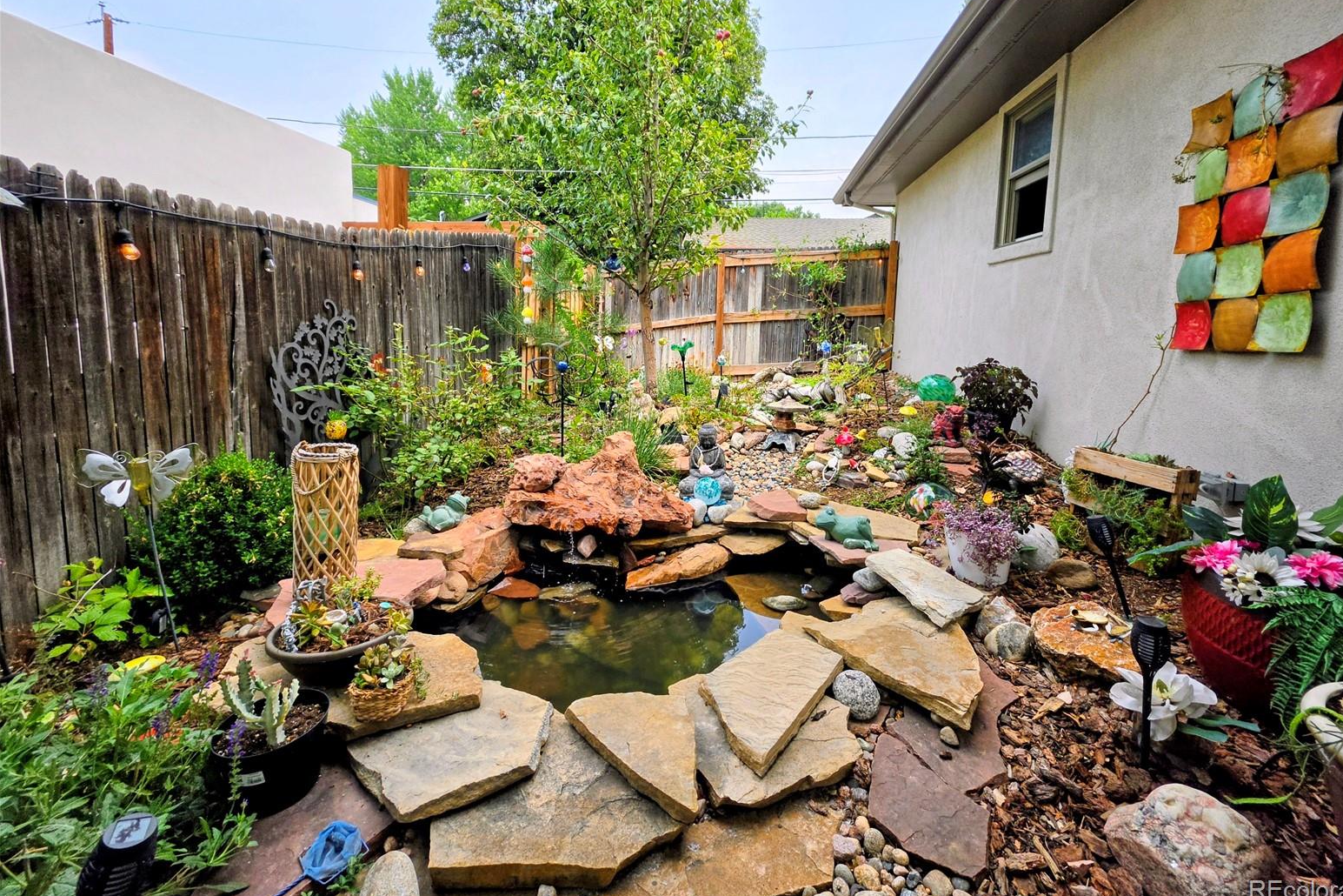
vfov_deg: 80.8
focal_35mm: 14
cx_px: 695
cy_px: 386
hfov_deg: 104.2
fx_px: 522
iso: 32
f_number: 1.9
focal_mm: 2.2
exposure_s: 1/1167
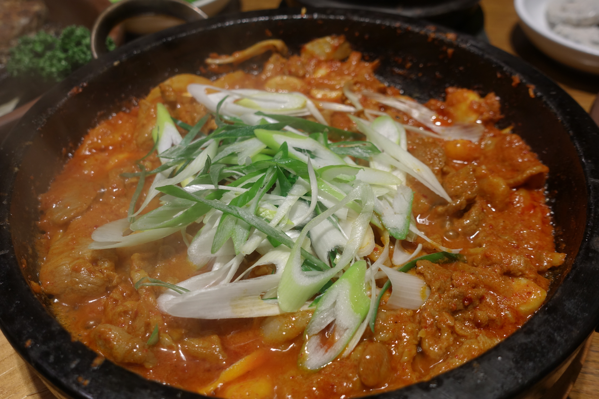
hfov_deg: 55.8
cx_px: 300
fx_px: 566
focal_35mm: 34
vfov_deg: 38.9
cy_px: 200
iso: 125
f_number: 3.2
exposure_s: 1/30
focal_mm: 12.64
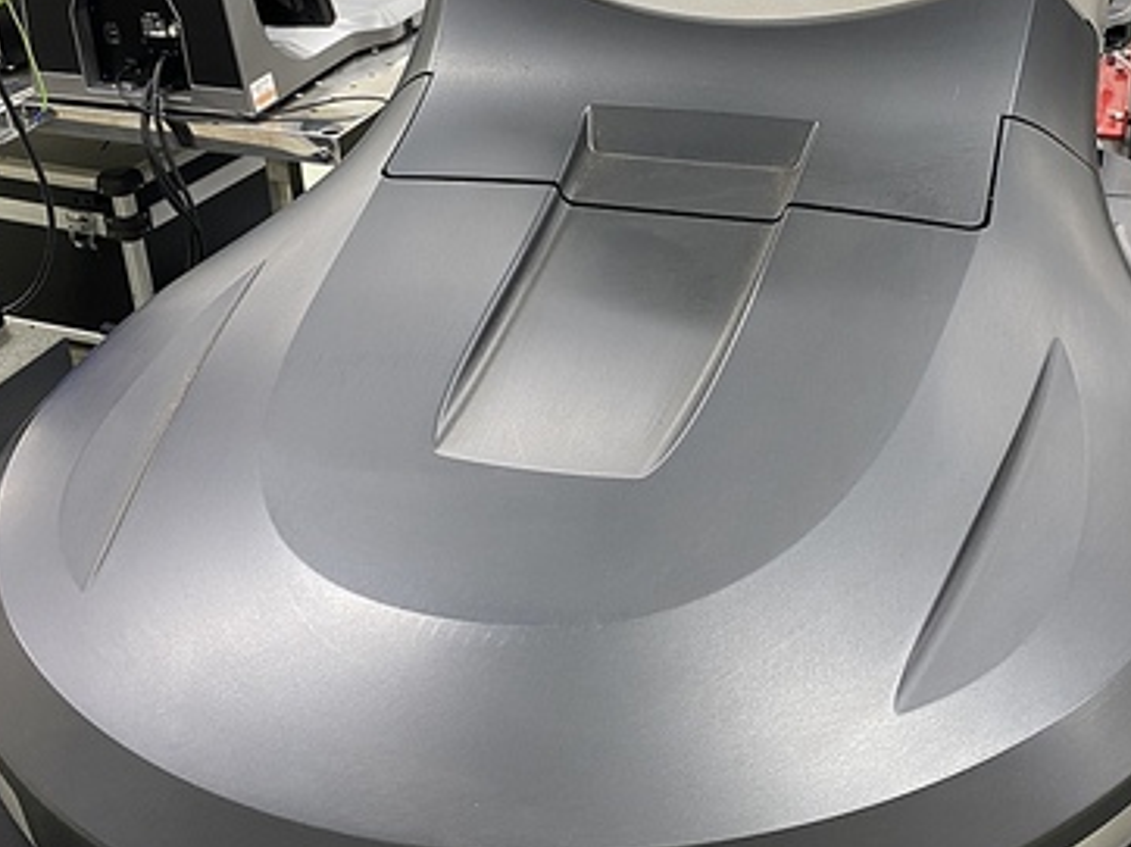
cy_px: 275
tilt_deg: -26.4
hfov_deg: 40.8
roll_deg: +0.1
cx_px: 753
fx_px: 1502
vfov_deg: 31.2
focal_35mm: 46
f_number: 1.8
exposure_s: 1/50
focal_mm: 4.25
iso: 100
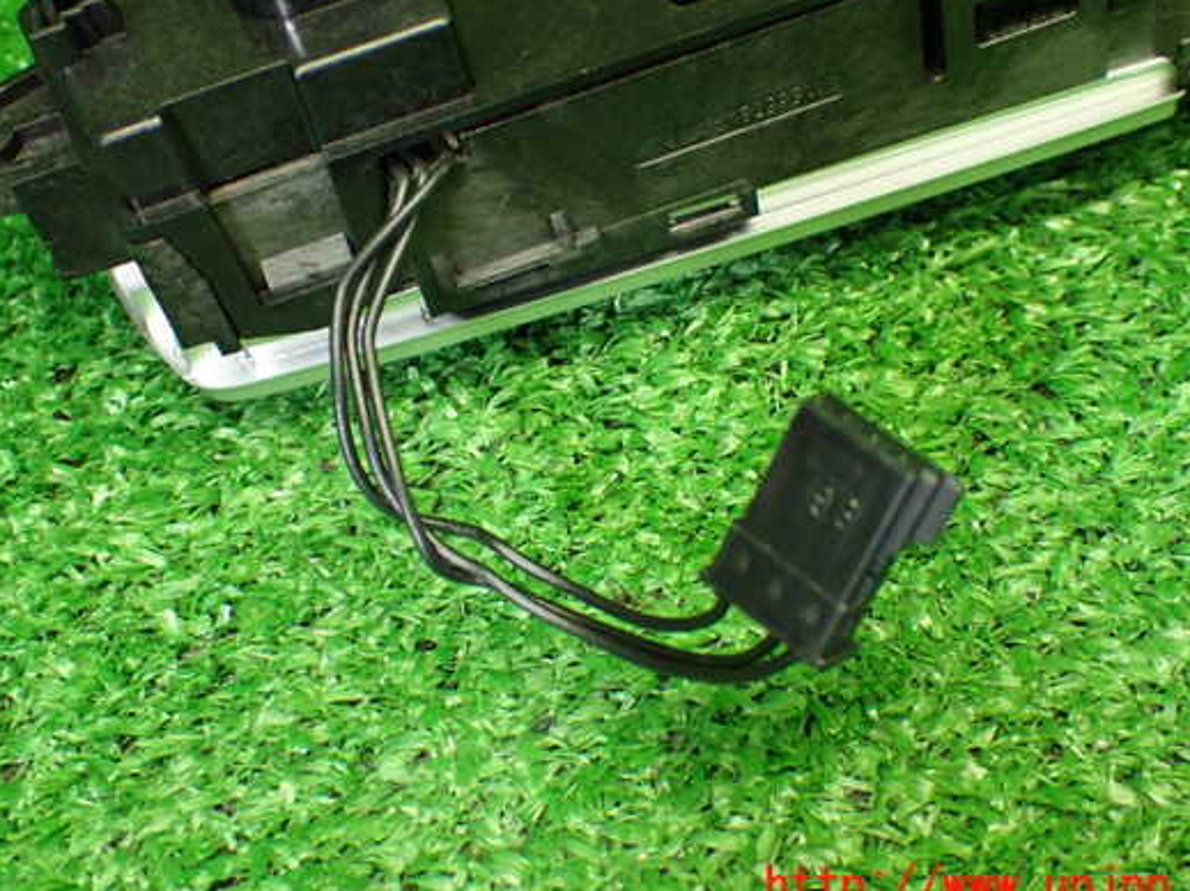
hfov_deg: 37.5
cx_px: 595
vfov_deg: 28.5
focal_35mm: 51
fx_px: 1752
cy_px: 400
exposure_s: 1/60
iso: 800
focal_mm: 7.84
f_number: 2.9
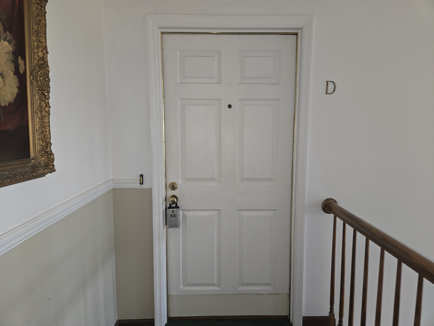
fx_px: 288
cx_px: 217
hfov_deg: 73.9
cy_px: 163
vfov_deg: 58.9
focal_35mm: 23
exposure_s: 1/40
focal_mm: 5.4
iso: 100
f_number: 1.8
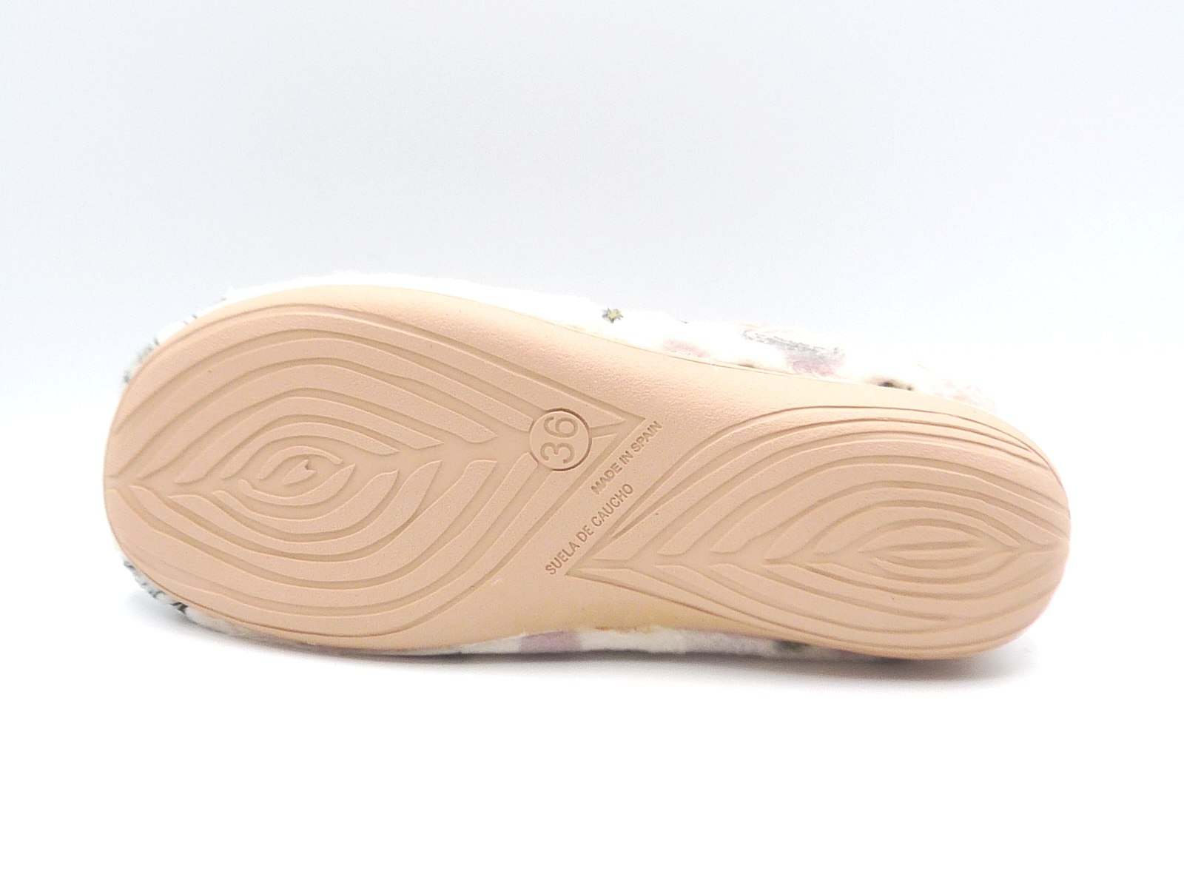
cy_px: 444
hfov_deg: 39.7
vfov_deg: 30.3
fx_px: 1642
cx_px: 592
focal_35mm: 48
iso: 100
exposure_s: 1/200
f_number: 4
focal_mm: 4.8
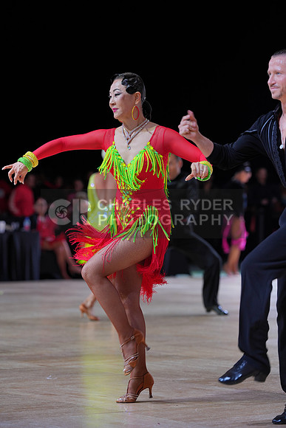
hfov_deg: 9.2
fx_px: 1786
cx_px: 143
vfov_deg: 13.7
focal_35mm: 150
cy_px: 214
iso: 500
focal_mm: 150
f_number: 4
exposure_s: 1/400
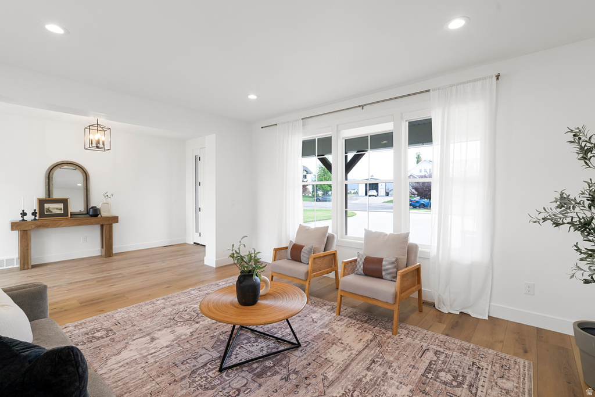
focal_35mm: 16
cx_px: 298
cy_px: 198
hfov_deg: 96.7
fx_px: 264
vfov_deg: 73.8
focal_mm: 16
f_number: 9
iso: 400
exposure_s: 1/15
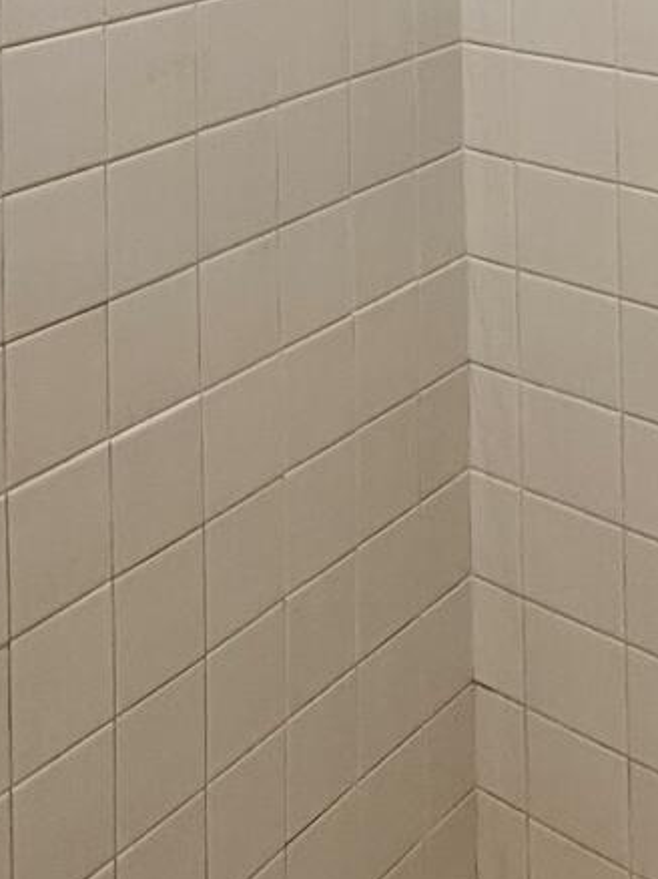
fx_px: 1624
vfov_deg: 25.4
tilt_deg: +0.7
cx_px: 94
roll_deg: +1.4
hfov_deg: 22.5
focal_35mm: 64
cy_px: -313
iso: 100
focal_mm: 2.22
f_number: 2.2
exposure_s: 1/120
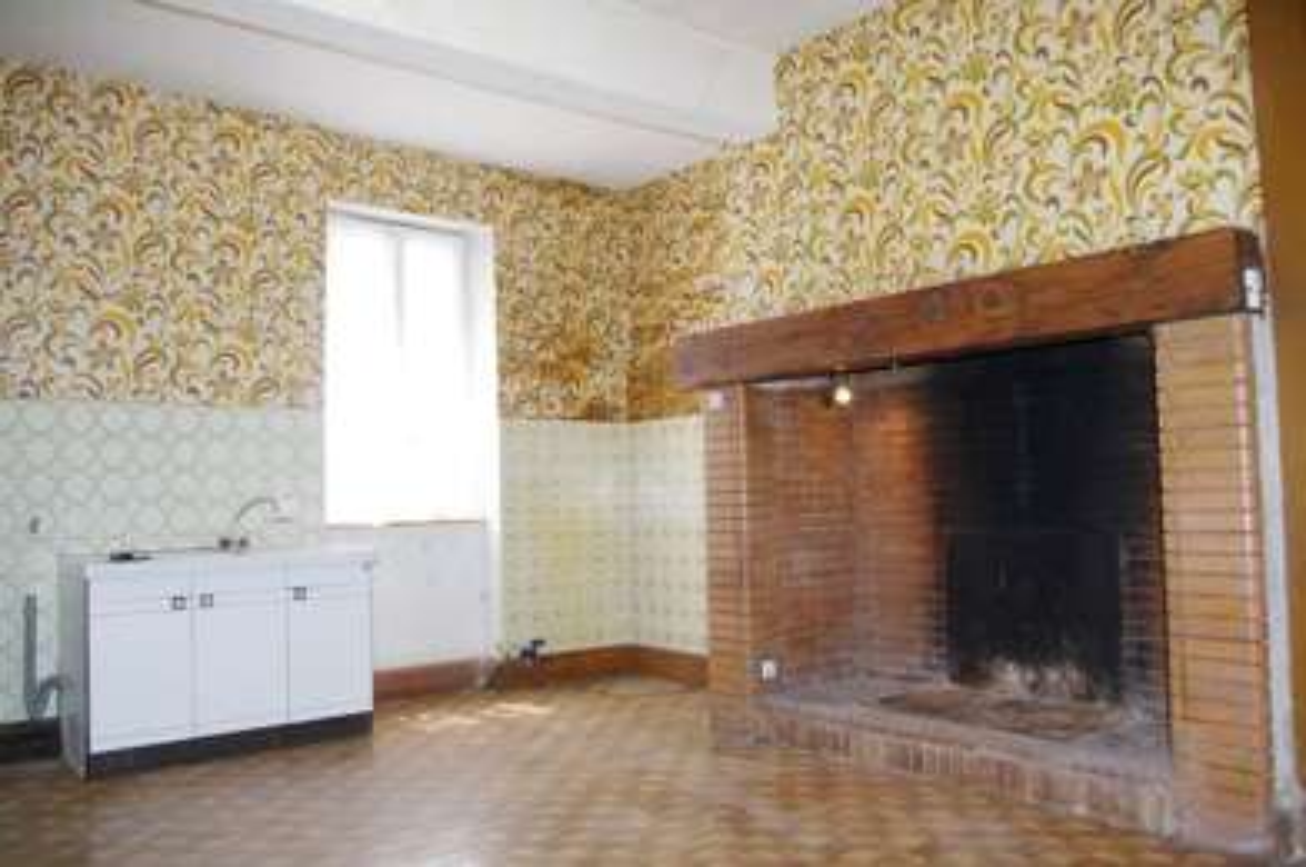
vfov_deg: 47.8
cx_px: 653
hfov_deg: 67.5
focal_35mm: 27
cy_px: 434
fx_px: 978
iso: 3200
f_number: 7.1
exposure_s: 1/180
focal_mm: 18
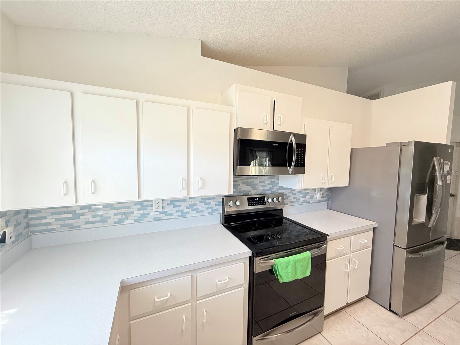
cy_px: 172
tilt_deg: -3.3
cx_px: 230
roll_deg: -0.7
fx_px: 186
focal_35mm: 14
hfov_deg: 102.1
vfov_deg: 85.7
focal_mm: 2.22
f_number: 2.2
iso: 125
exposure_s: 1/120
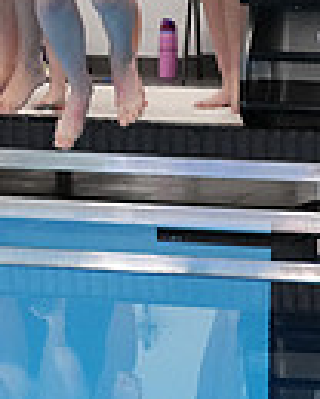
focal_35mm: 298
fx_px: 3528
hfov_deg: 5.0
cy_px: -189
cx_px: -511
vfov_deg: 6.4
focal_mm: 71
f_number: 4
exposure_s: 1/800
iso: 6400
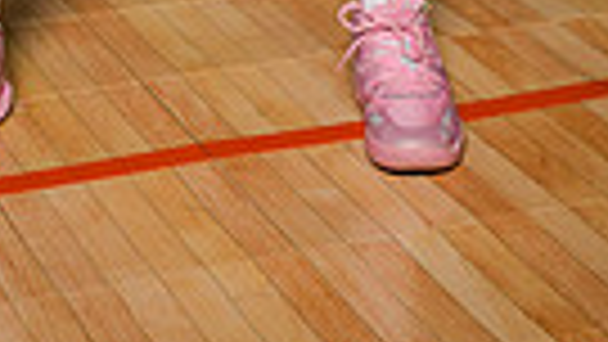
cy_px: -634
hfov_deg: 13.3
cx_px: 212
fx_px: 2596
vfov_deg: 6.9
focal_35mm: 161
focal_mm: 46
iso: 1000
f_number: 7.1
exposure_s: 1/320
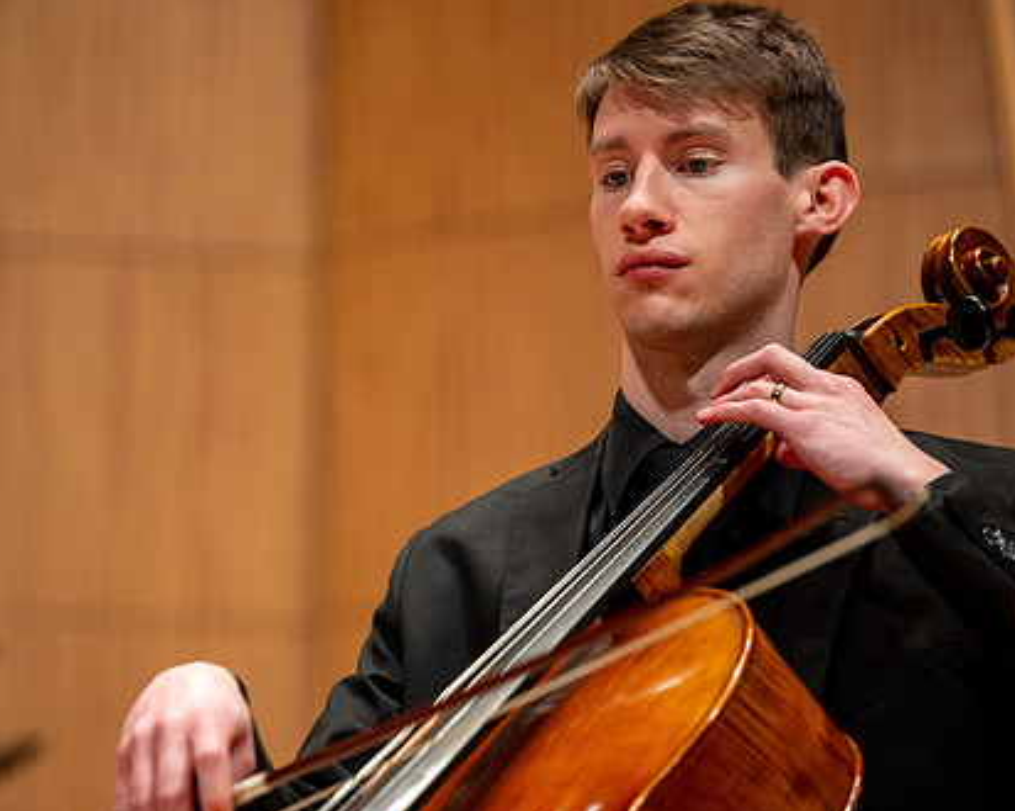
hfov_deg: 9.4
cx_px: 475
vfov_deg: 7.5
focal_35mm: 205
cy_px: 415
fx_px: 6154
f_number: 2.8
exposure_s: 1/200
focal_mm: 155
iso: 1000
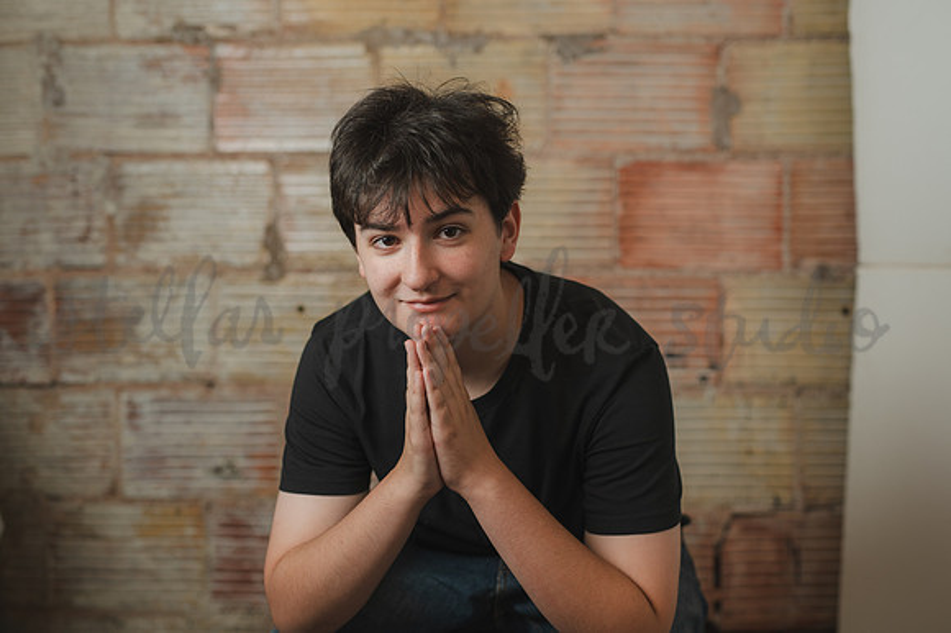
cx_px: 478
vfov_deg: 26.8
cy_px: 319
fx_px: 1329
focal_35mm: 50
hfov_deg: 39.4
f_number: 2.8
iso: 200
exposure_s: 1/200
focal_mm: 50
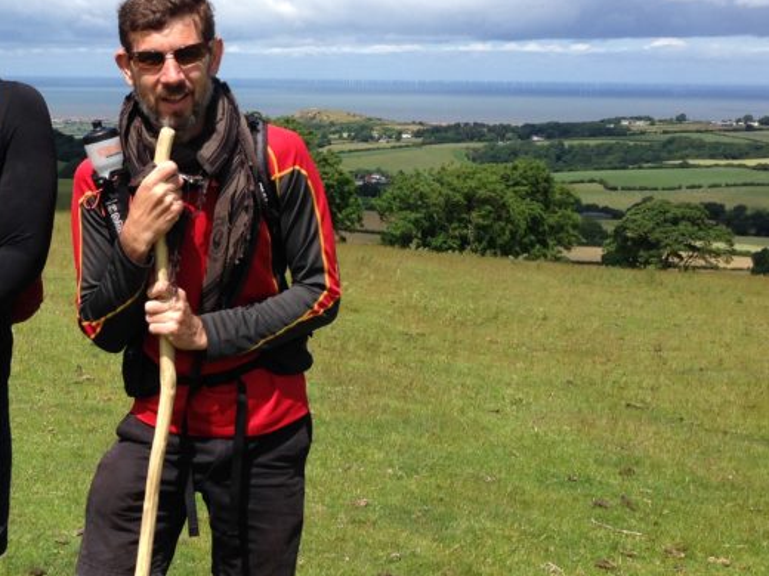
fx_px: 1444
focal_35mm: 65
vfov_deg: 22.3
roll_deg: -0.6
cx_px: 106
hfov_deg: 28.9
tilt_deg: -2.3
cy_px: 127
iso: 50
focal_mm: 4.12
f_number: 2.4
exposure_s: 1/1695
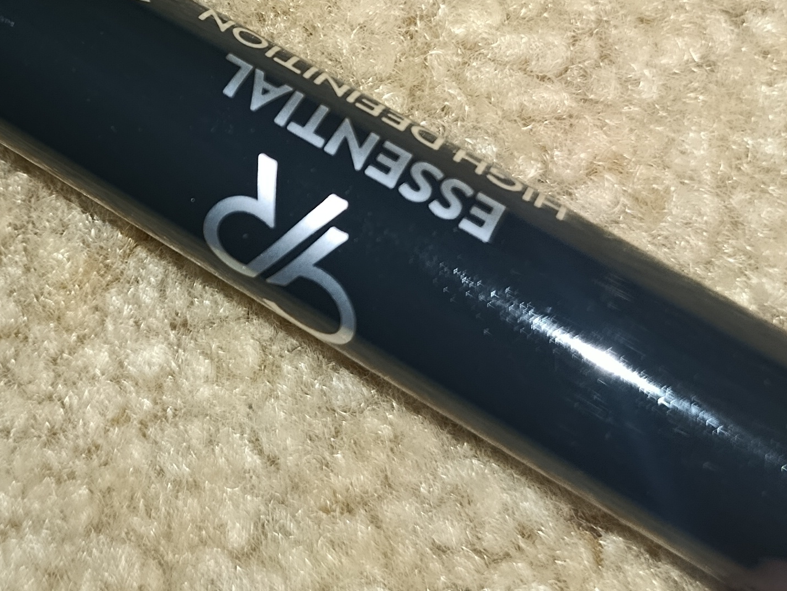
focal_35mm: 66
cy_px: 34
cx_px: 65
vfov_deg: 21.6
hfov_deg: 28.2
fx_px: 1501
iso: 433
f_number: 1.65
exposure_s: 1/100
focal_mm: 6.11
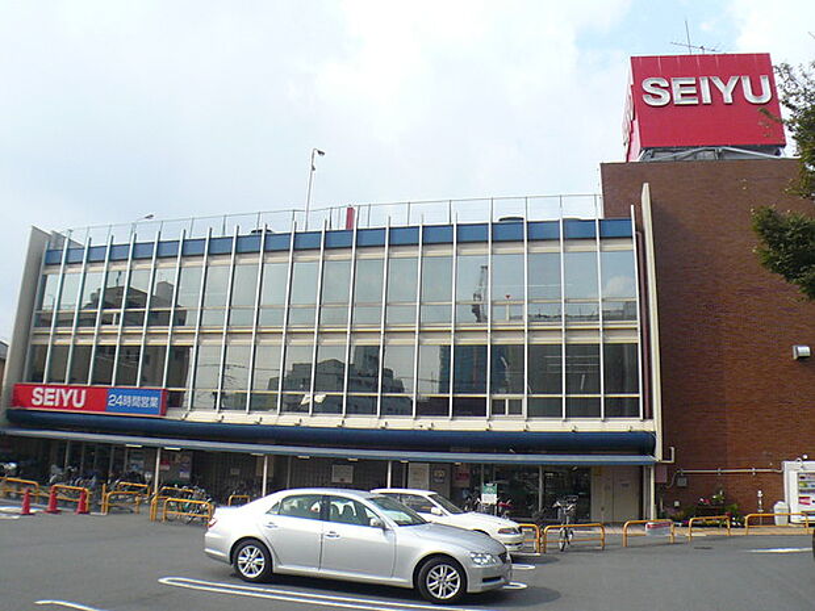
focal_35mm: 44
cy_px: 306
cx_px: 408
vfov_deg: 32.9
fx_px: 1036
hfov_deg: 42.9
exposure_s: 1/160
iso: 100
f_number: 8
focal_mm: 4.7
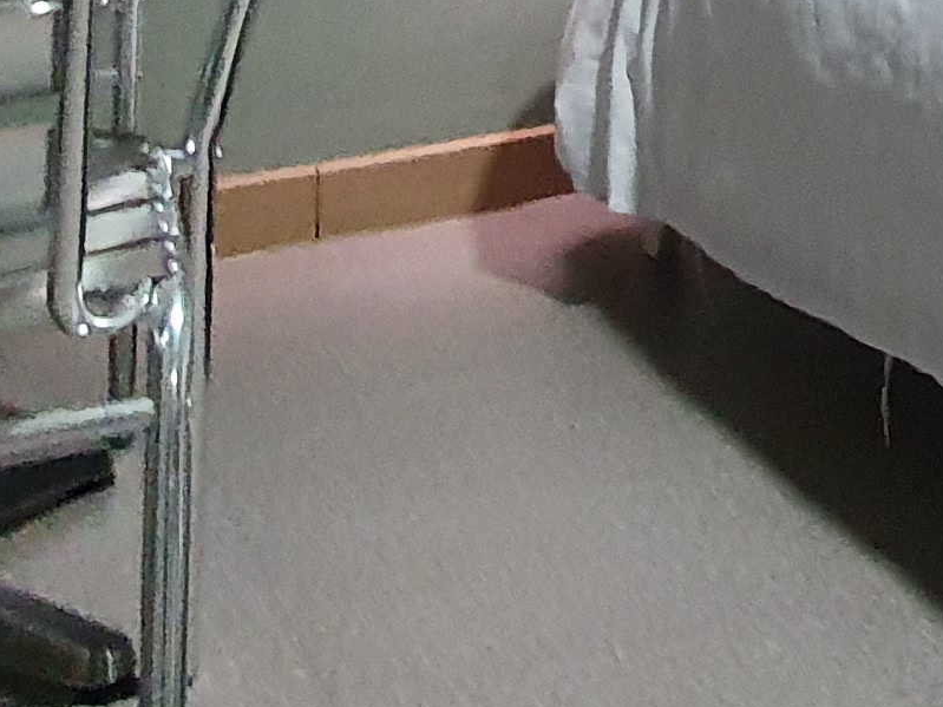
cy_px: -496
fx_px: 2043
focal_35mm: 75
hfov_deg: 21.0
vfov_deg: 16.8
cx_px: 1507
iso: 400
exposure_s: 1/30
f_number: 2.2
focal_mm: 1.8
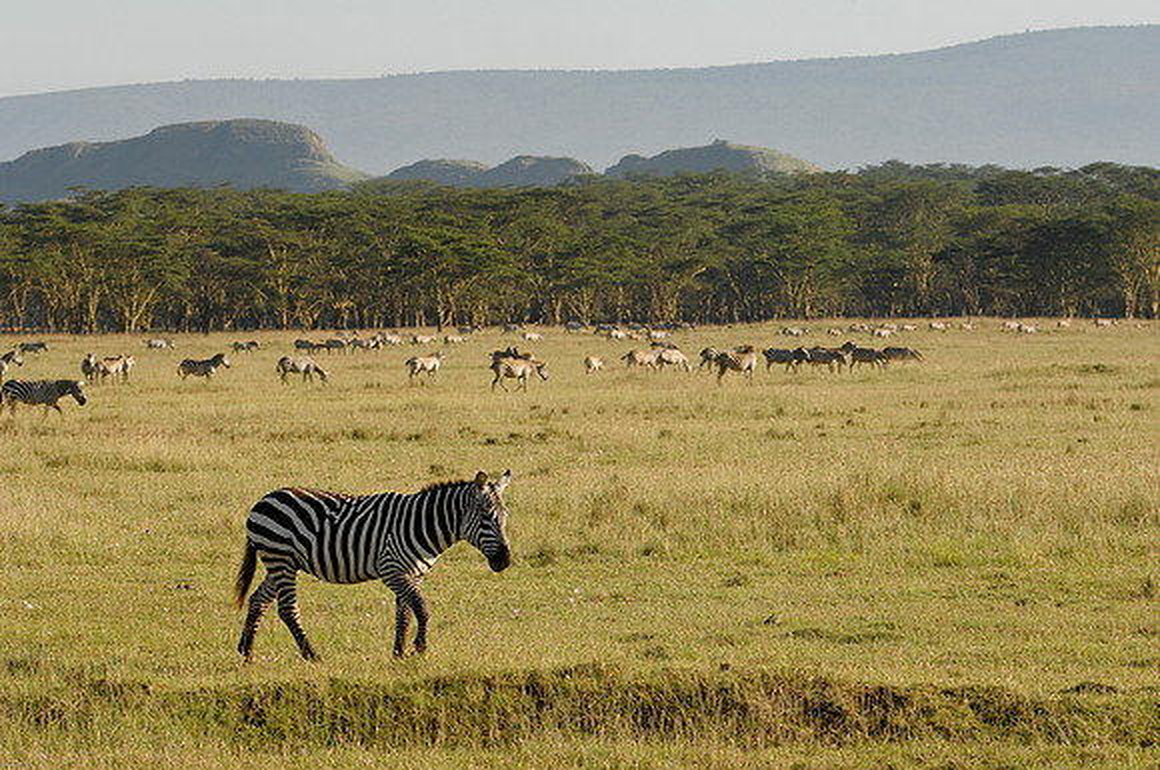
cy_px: 385
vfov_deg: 7.3
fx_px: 6033
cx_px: 580
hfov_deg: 11.0
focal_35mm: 188
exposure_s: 1/350
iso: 200
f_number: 6.3
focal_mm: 125
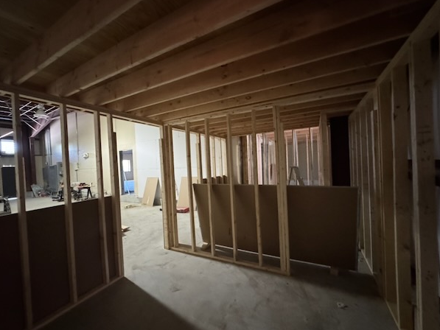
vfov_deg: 81.8
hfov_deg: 98.1
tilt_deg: -1.5
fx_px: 191
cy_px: 169
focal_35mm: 15
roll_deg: +2.5
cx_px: 209
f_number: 2.2
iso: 1250
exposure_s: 1/60
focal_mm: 2.22
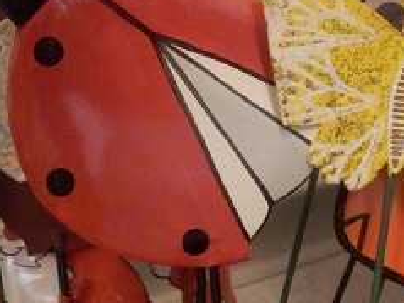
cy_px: 79
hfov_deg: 22.1
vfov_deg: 16.7
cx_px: 282
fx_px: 1027
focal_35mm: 88
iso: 1600
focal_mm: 7.4
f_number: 4
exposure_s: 1/80
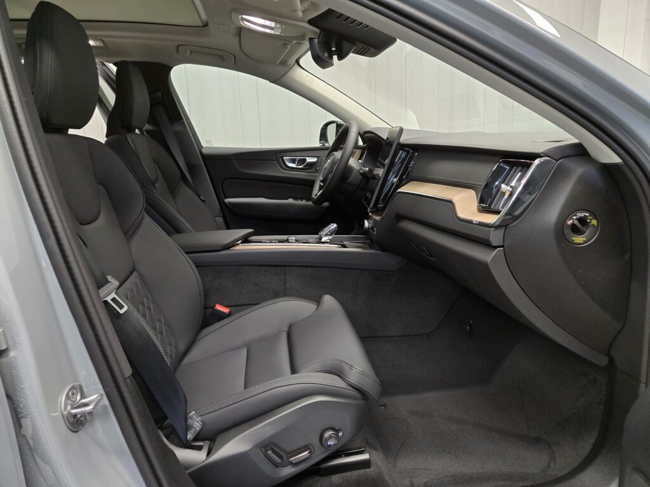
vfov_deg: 58.9
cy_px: 244
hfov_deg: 73.9
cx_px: 325
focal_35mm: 23
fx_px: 432
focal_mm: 5.4
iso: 400
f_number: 1.8
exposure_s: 1/90.1
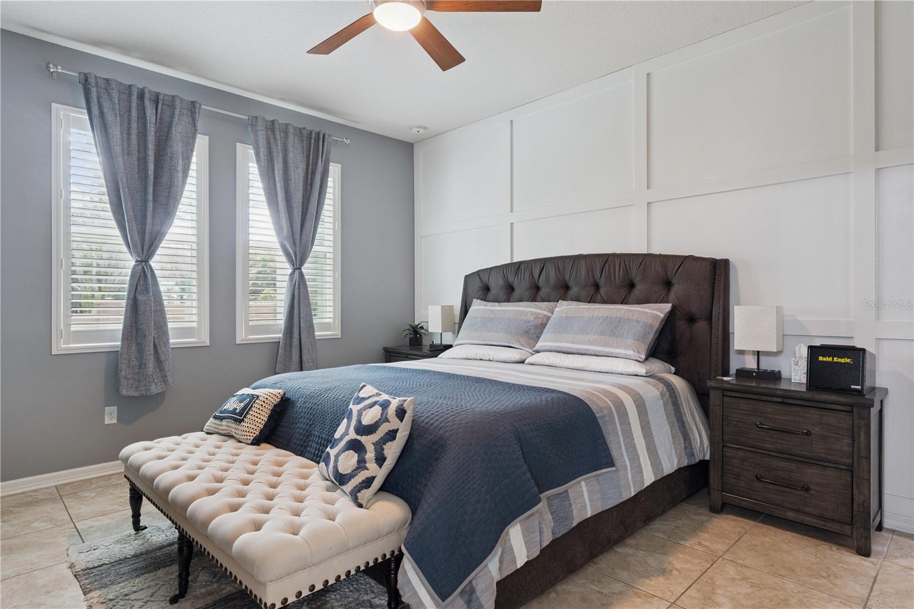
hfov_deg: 85.1
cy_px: 304
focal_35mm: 20
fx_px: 497
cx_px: 457
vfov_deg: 62.9
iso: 800
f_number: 10
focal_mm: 19.6
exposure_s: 1/15
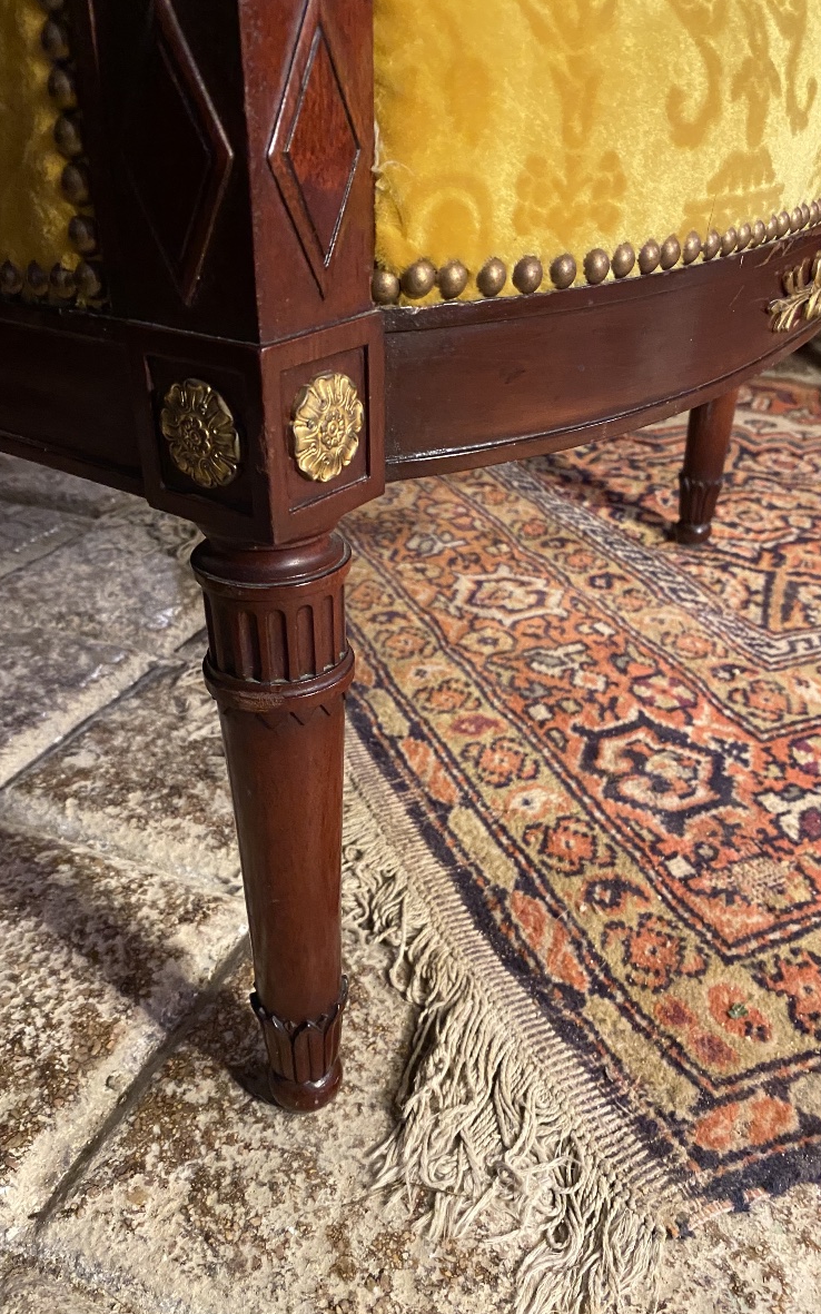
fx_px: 1003
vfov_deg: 66.5
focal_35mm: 28
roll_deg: +1.8
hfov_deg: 44.5
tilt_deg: -28.4
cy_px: 659
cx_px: 372
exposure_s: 1/25
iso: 500
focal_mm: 4.25
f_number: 1.8
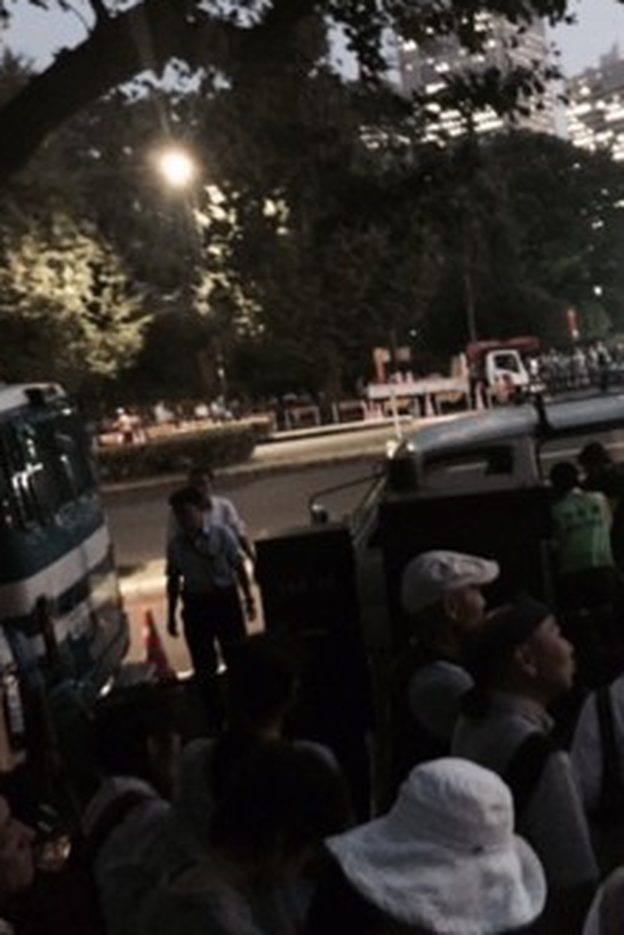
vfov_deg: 47.4
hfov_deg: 31.1
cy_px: 463
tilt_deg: -5.2
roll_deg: +4.3
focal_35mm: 41
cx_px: 570
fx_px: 1065
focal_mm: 4.15
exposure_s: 1/15
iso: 640
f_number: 2.2
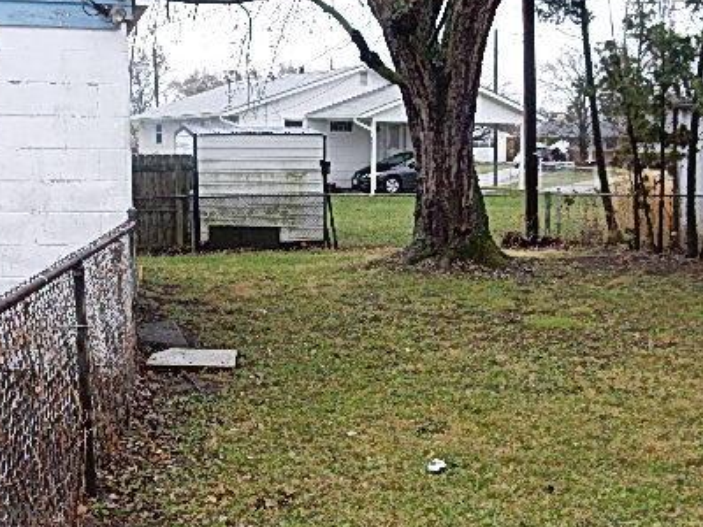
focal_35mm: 48
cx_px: 395
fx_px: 975
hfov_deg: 39.6
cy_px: 313
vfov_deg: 30.2
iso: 250
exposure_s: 1/30
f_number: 4
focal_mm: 5.4
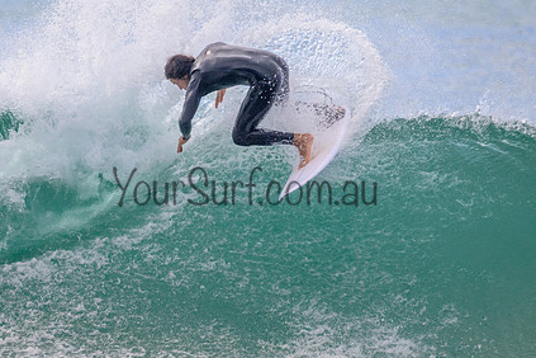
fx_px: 16317
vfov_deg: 1.3
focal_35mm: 1096
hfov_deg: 1.9
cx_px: 243
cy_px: 176
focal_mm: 800
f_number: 13
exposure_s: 1/2000
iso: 1800
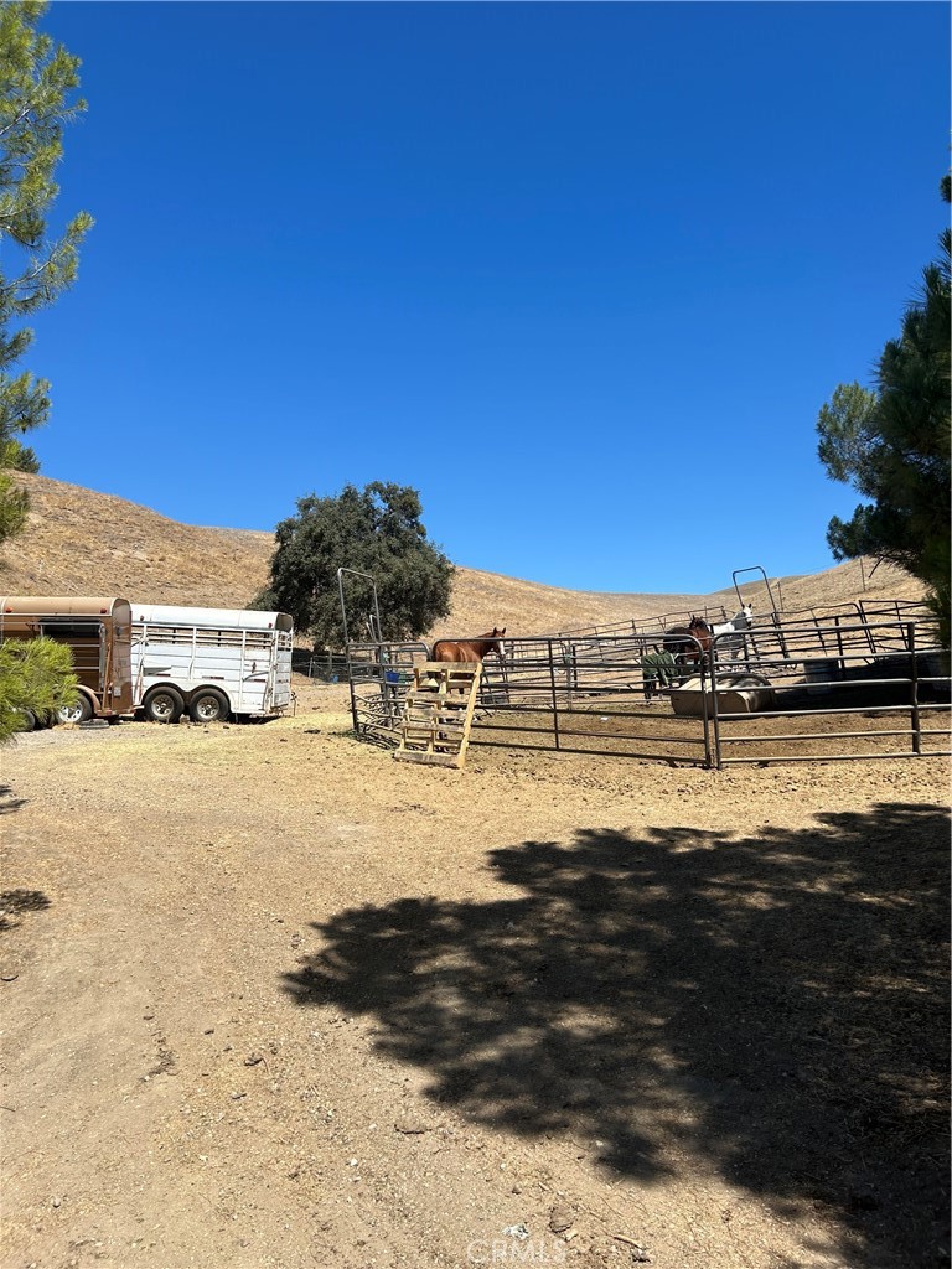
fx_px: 953
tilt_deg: +4.4
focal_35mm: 26
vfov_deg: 67.3
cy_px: 634
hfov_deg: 53.1
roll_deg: -0.5
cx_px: 476
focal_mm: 5.7
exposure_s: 1/4630
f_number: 1.5
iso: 50
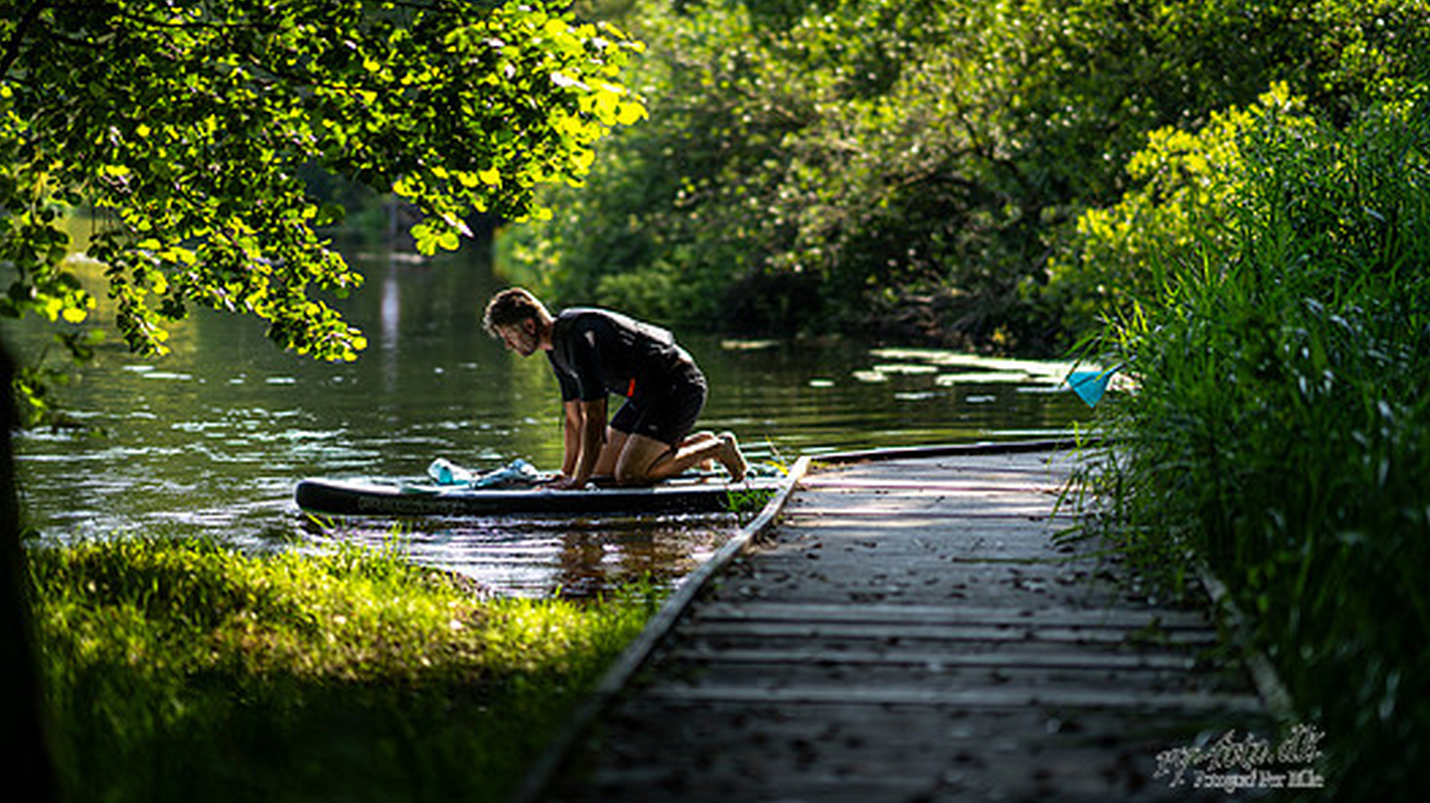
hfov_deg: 21.8
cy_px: 368
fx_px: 3715
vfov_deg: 12.3
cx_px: 719
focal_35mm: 98
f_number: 1.4
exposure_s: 1/2500
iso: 125
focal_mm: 85
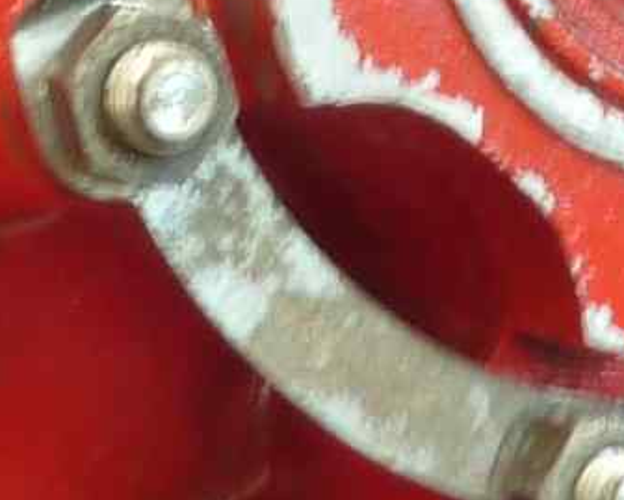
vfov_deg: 7.6
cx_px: 262
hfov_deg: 10.4
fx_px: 3436
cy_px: -773
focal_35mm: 186
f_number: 3.3
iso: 80
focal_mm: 4.1
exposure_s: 1/10
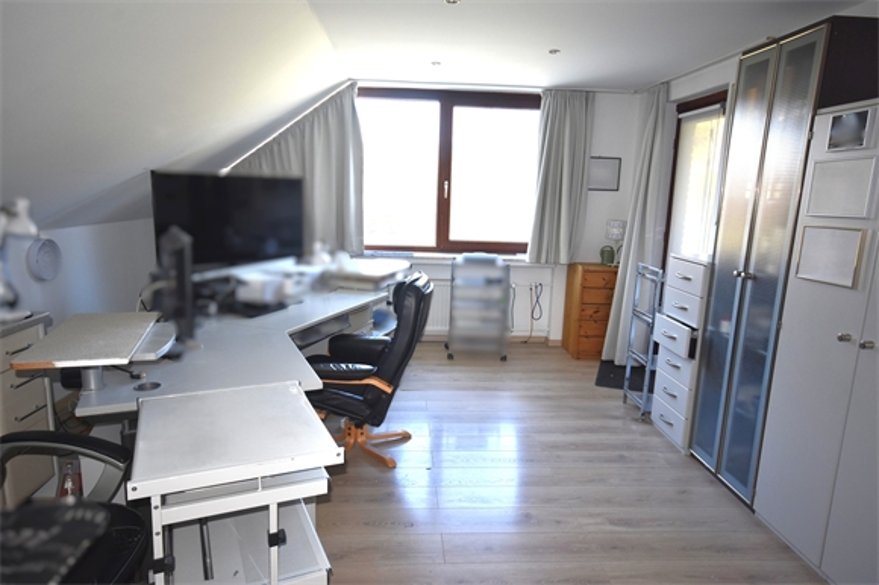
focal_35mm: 24
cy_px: 292
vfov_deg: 53.1
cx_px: 440
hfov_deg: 73.8
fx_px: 586
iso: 500
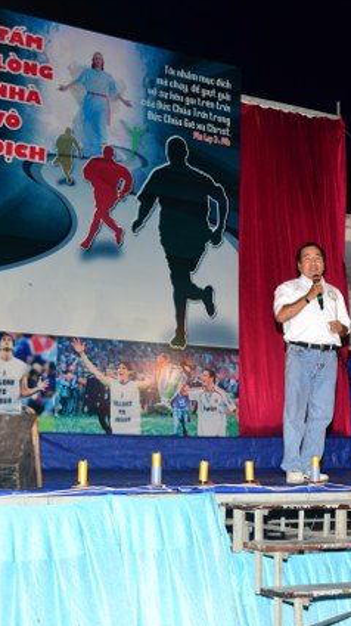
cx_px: 324
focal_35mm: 53
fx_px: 878
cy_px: 314
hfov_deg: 22.0
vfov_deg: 39.2
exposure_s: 1/100
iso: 200
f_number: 4
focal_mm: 22
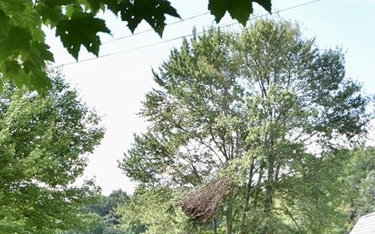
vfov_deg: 16.6
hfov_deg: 25.5
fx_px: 797
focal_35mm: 78
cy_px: 176
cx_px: 21
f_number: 9
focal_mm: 24
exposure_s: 1/30
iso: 100
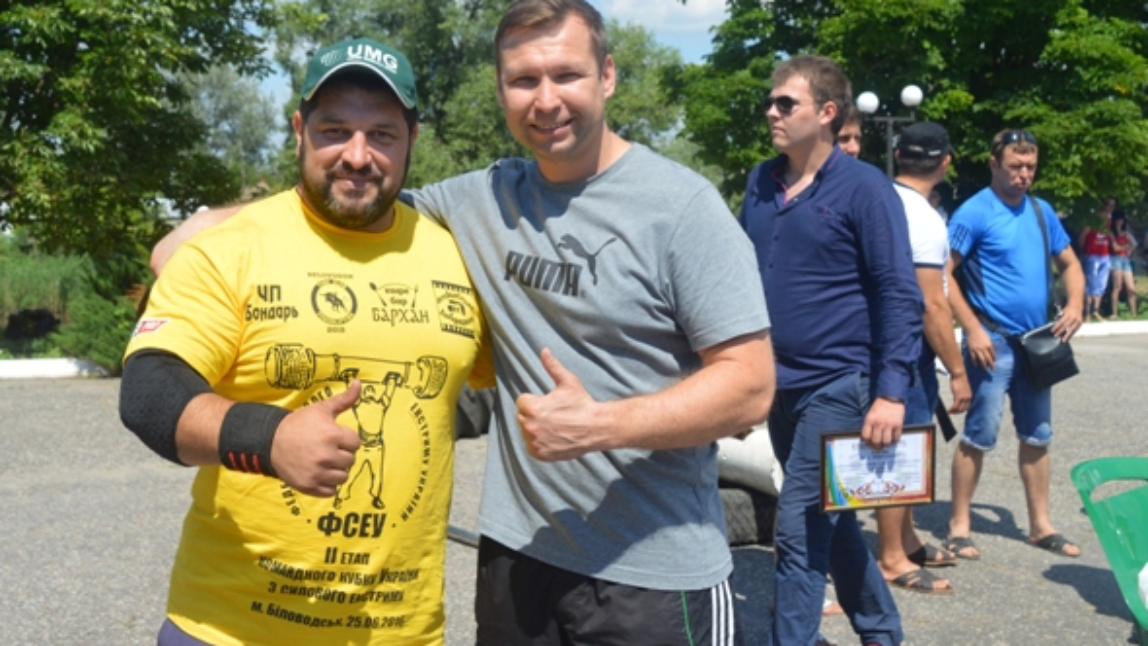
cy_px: 239
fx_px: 1361
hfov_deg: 45.5
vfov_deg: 26.6
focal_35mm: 45
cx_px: 465
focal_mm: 21
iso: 400
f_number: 7.1
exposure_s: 1/2000
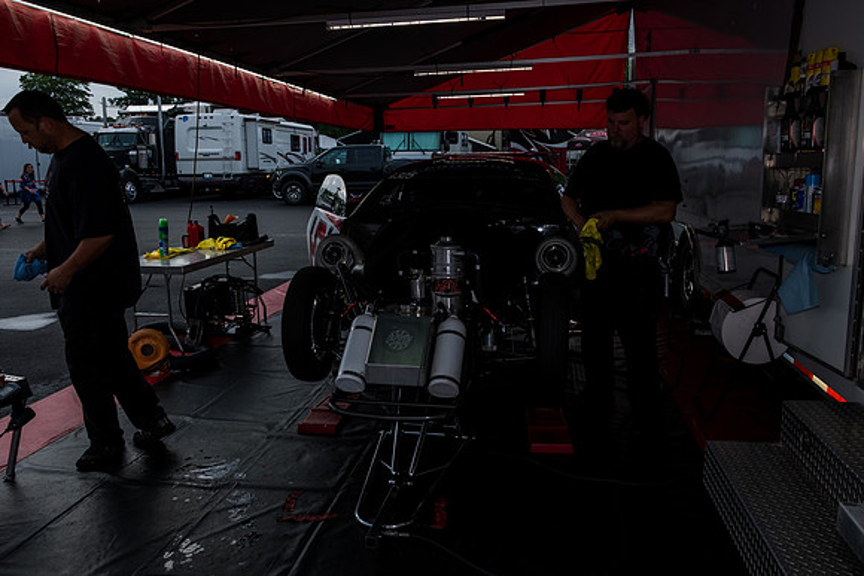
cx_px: 432
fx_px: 648
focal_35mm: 27
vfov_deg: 48.0
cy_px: 288
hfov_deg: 67.4
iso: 400
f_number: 9
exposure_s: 1/200
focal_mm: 18
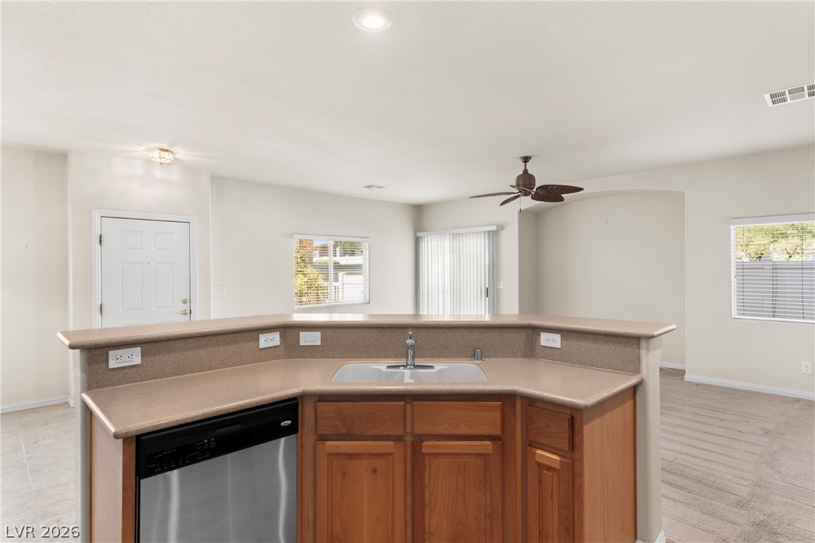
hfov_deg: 86.9
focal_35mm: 19
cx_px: 408
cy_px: 272
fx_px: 430
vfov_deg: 64.6
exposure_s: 1/13
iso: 400
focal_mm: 19
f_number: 8
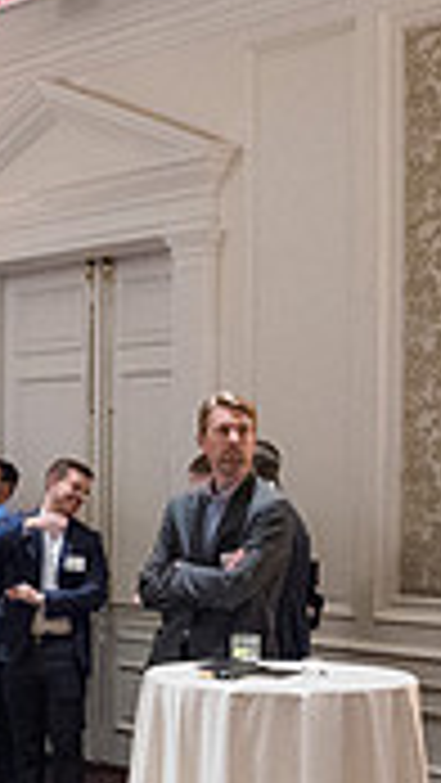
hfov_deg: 13.6
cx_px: -198
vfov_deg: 25.1
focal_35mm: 84
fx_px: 1745
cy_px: 547
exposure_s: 1/125
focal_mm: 24
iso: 6400
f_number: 5.6
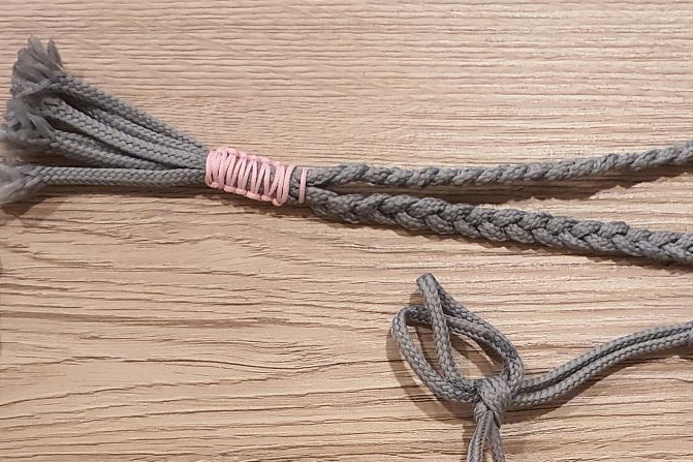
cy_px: 594
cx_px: 407
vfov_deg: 19.4
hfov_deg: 30.9
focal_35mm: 65
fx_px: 1251
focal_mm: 4.3
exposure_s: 1/50
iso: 400
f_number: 2.4
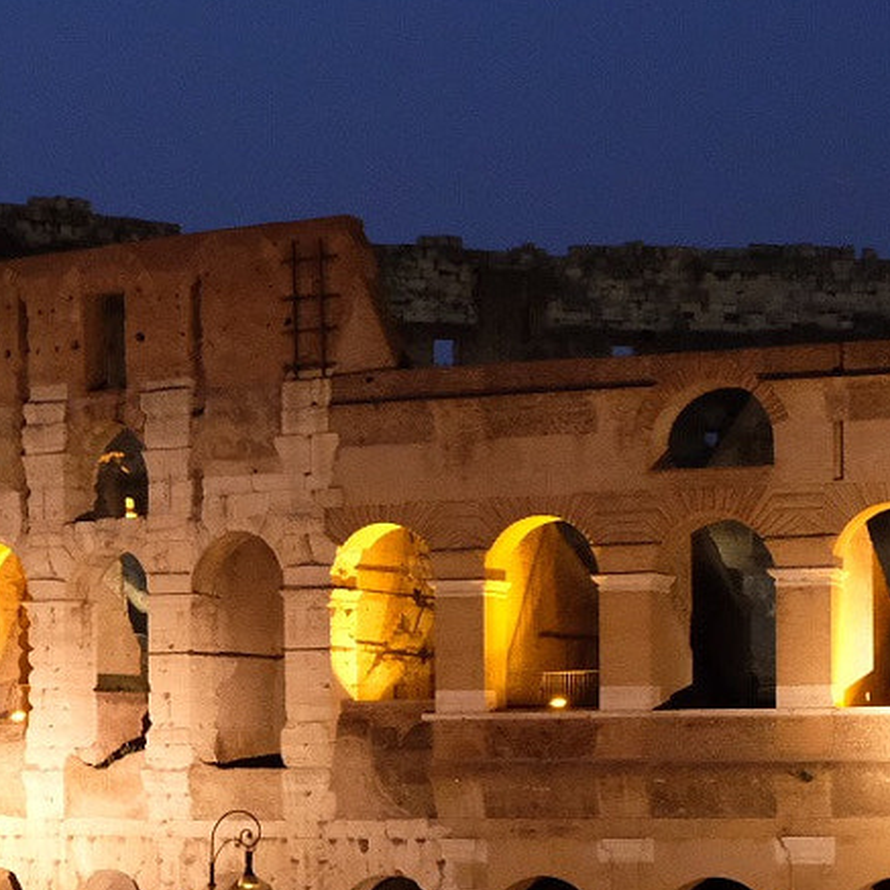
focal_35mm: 109
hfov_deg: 16.0
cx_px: 365
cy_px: 736
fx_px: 3171
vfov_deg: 15.8
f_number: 6.4
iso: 3200
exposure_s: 1/5
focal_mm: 23.3
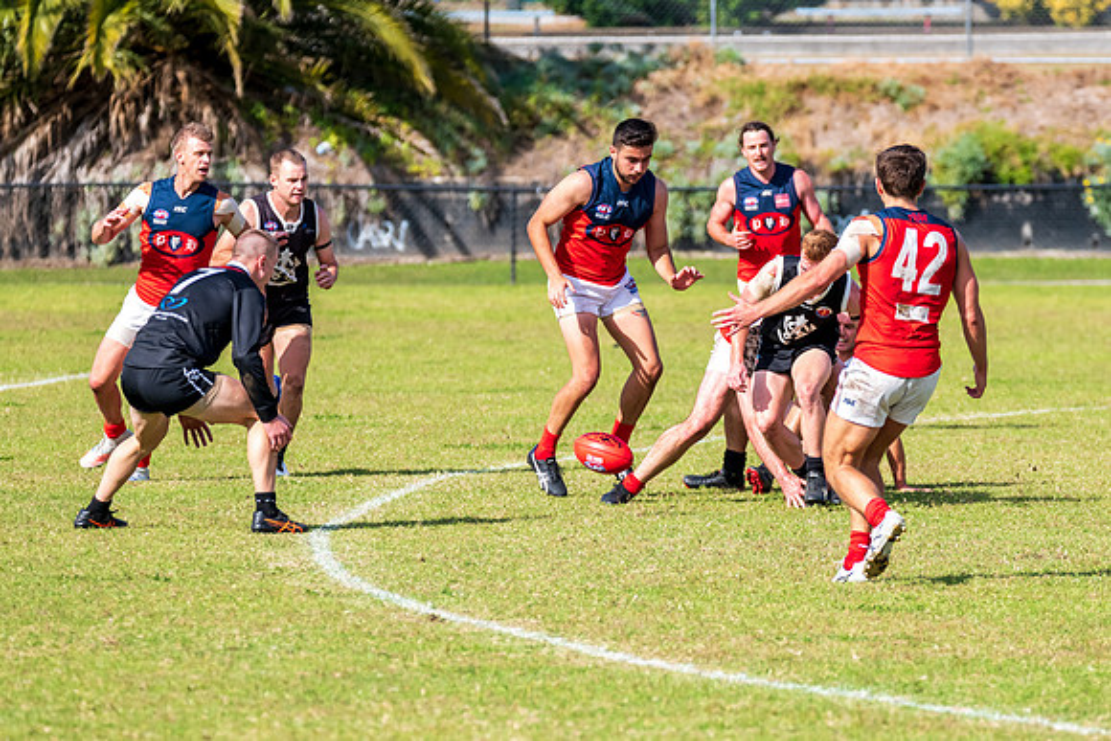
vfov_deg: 3.4
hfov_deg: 5.1
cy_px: 400
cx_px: 697
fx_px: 12520
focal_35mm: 406
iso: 800
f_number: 7.1
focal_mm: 320
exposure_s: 1/1600
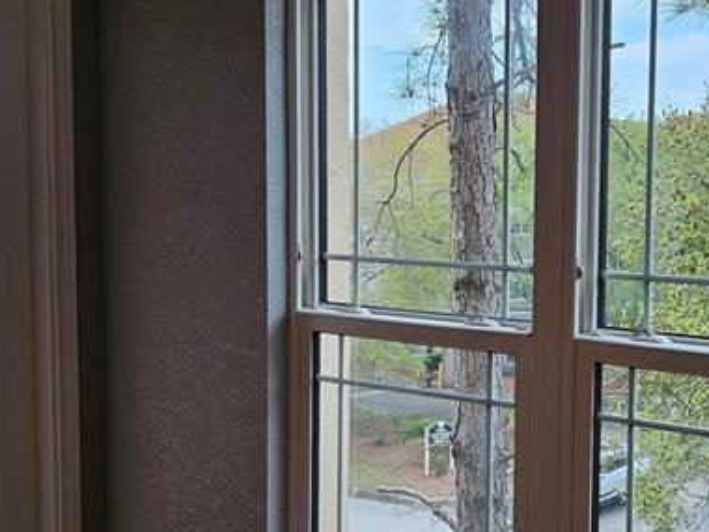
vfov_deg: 23.6
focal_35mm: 62
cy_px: 282
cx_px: 584
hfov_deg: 30.3
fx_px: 1270
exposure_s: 1/145
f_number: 1.7
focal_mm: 6.3
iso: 10
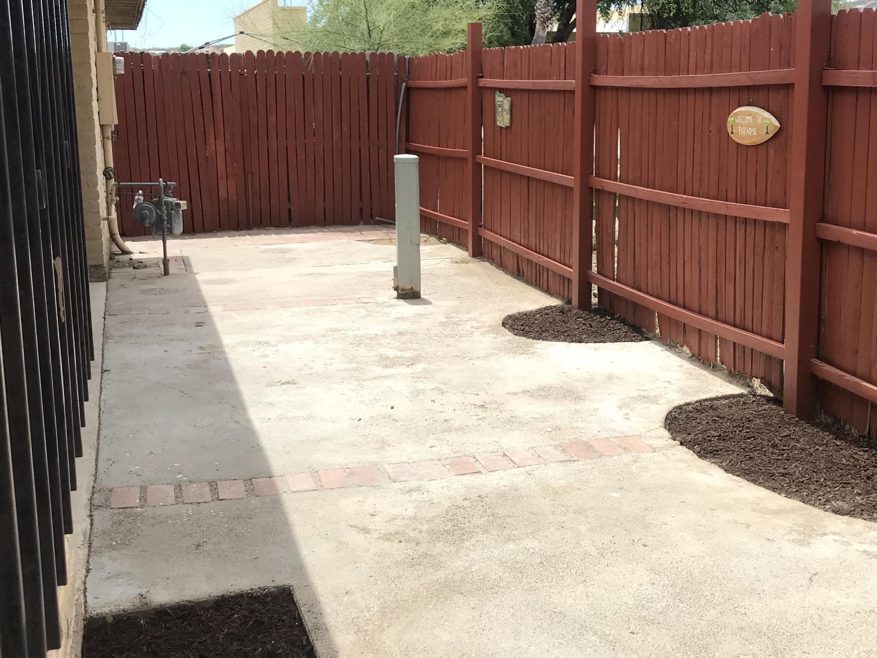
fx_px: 1089
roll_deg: +0.2
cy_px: 308
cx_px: 506
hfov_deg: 43.7
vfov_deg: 33.6
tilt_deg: -11.1
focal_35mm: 43
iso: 20
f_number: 1.8
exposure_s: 1/1350
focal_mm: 3.99
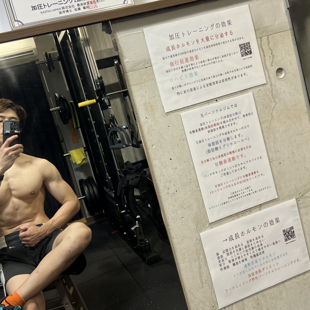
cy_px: 142
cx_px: 144
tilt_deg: -7.0
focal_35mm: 42
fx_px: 426
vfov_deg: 40.0
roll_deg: +15.2
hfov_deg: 40.0
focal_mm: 5.7
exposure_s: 1/60
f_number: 1.5
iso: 100
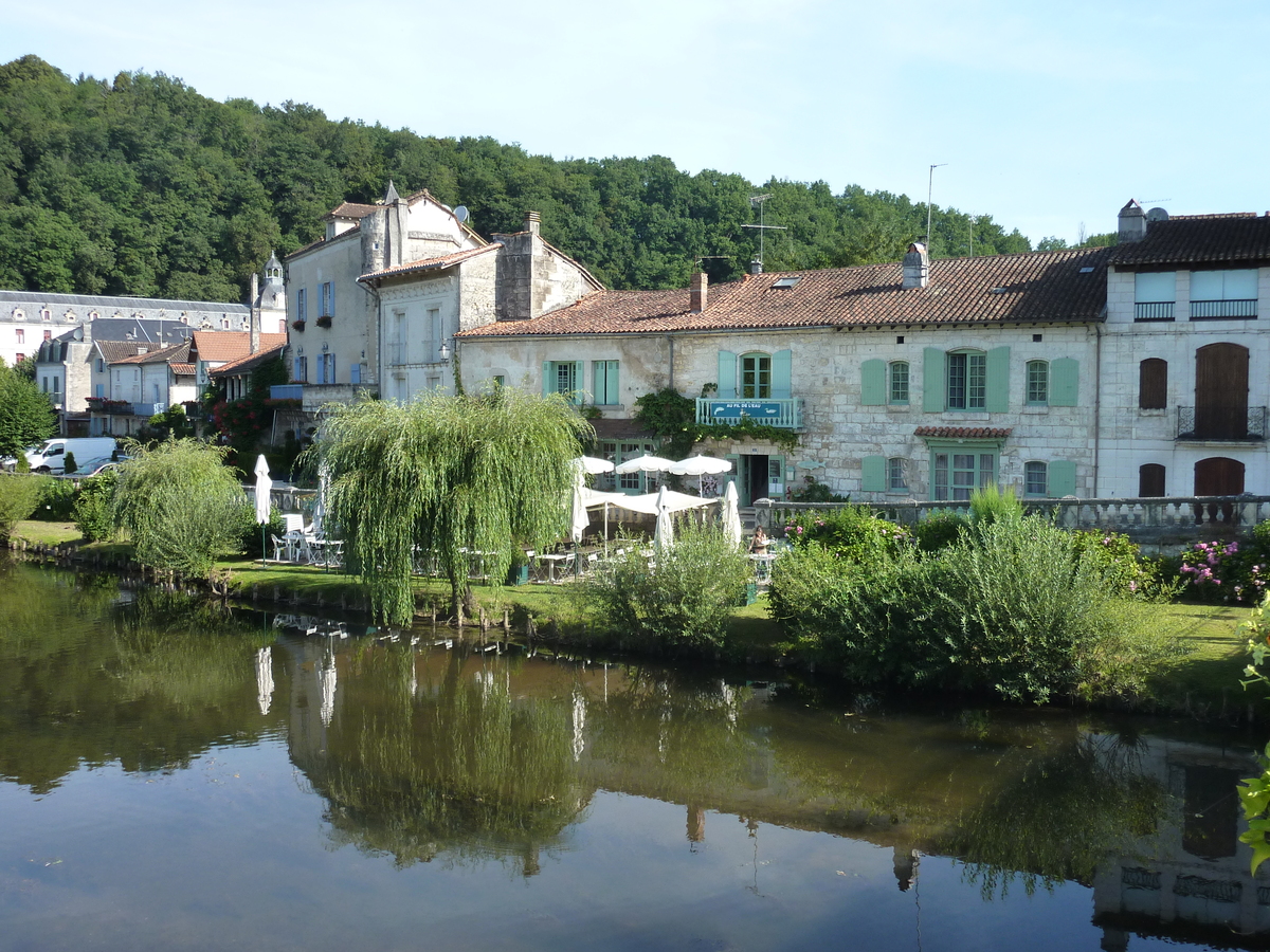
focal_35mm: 32
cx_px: 635
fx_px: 1174
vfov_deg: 44.2
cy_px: 476
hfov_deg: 56.8
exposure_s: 1/320
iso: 125
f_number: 4
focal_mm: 5.3
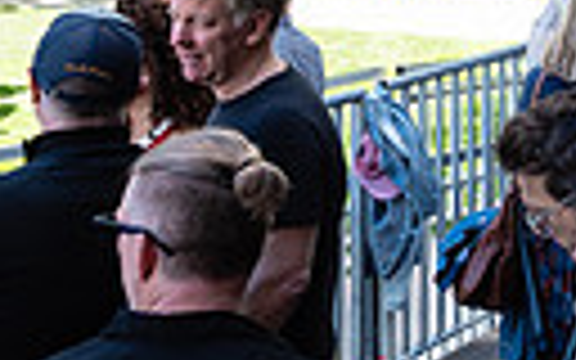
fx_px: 1742
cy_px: -61
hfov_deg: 15.4
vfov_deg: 11.6
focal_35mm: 111
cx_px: 1116
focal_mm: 24
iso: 200
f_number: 5.6
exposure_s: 1/250
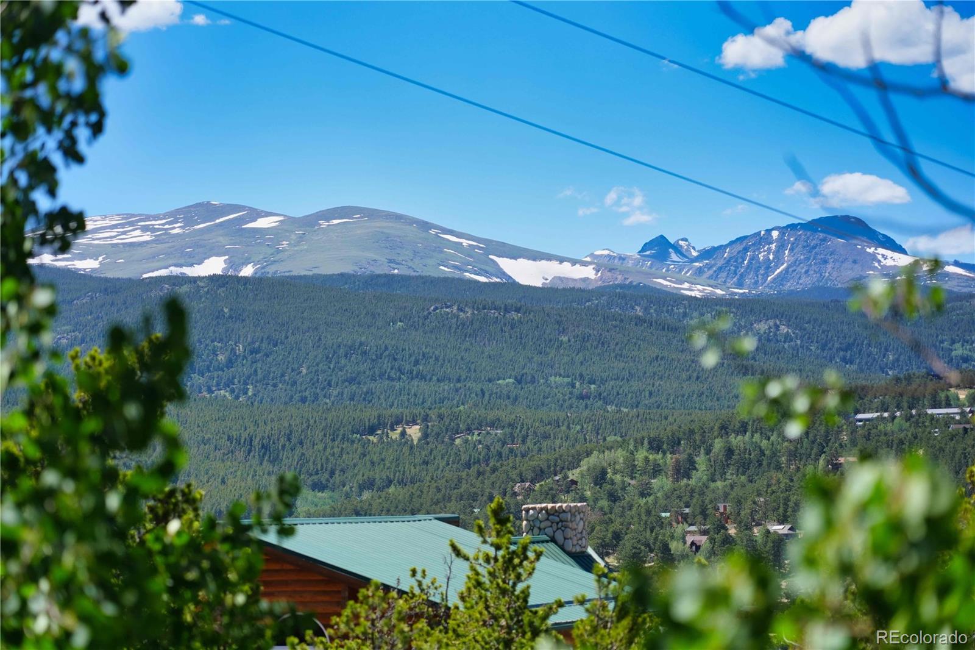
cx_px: 488
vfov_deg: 13.0
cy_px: 325
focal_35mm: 105
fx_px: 2843
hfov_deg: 19.5
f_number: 4
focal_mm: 105
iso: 640
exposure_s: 1/4000
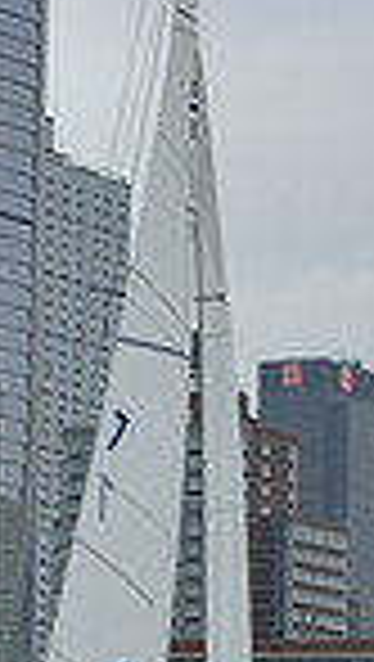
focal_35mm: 338
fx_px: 5942
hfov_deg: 3.6
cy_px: 369
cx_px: 237
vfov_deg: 6.4
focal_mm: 82
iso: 400
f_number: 8
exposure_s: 1/800
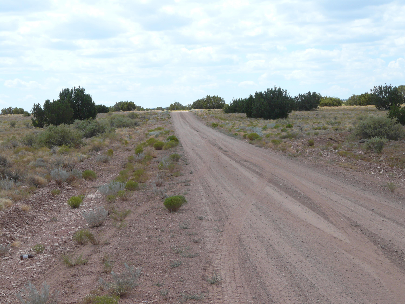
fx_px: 901
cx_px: 202
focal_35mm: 77
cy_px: 152
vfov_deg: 19.1
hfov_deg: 25.3
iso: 100
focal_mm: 12.6
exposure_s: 1/640
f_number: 4
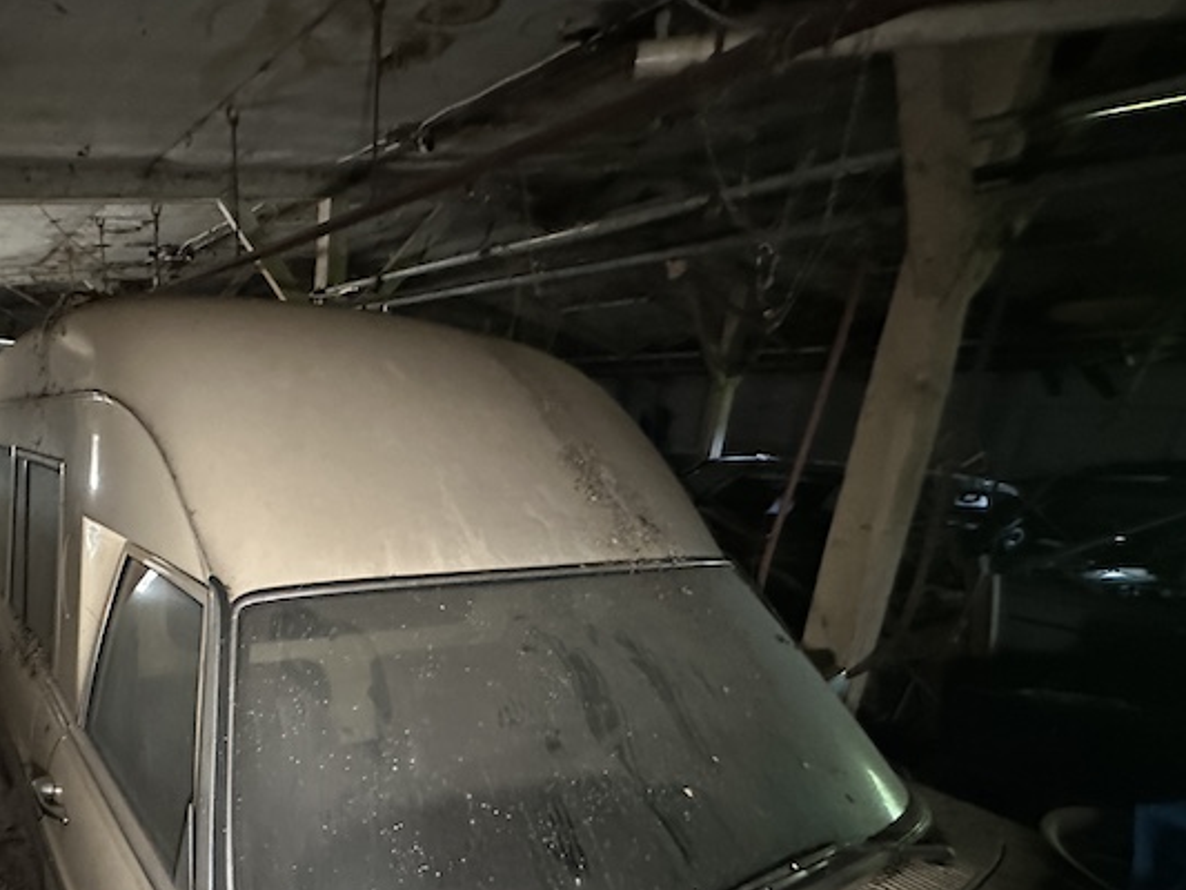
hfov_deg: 74.1
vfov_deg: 60.4
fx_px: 720
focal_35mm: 21
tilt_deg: -19.2
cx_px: 316
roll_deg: -1.9
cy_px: 656
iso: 1250
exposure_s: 1/34
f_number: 2.2
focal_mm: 2.22
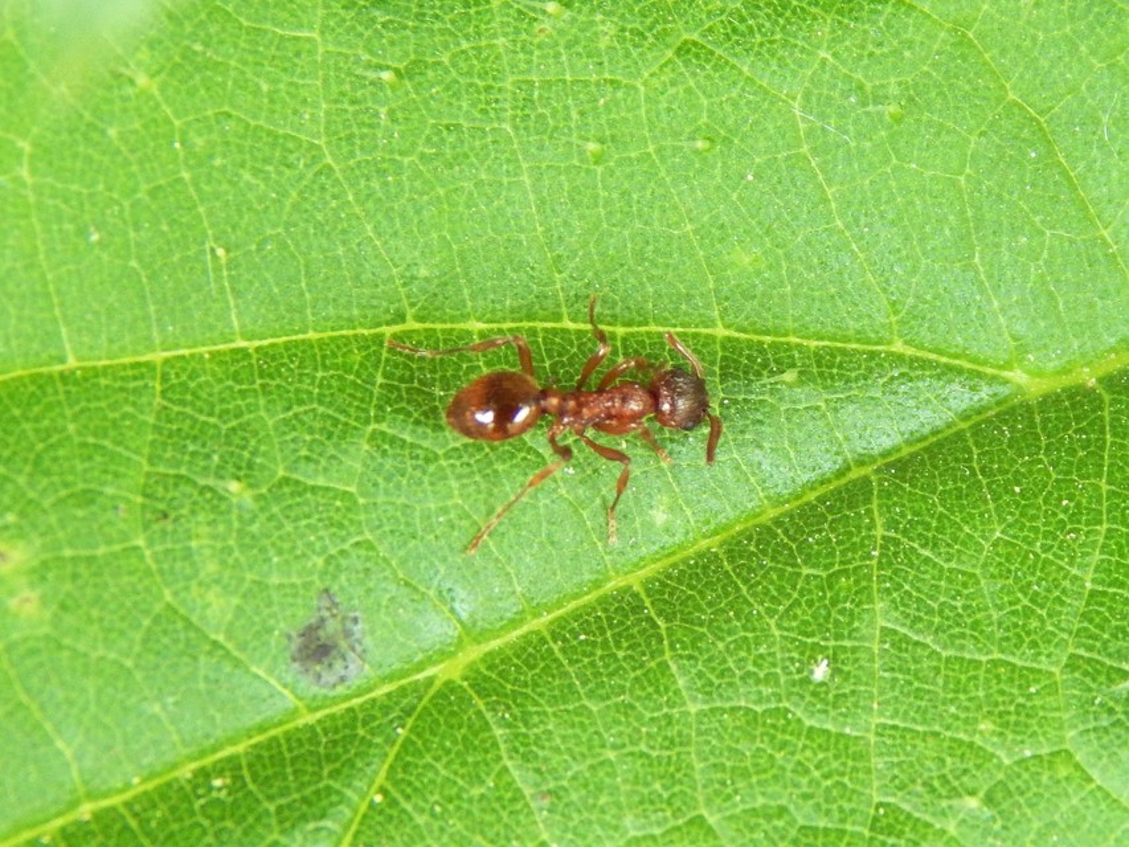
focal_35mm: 160
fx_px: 5219
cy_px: 424
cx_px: 564
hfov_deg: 12.3
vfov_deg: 9.3
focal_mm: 28.7
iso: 220
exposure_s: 1/30
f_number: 5.1
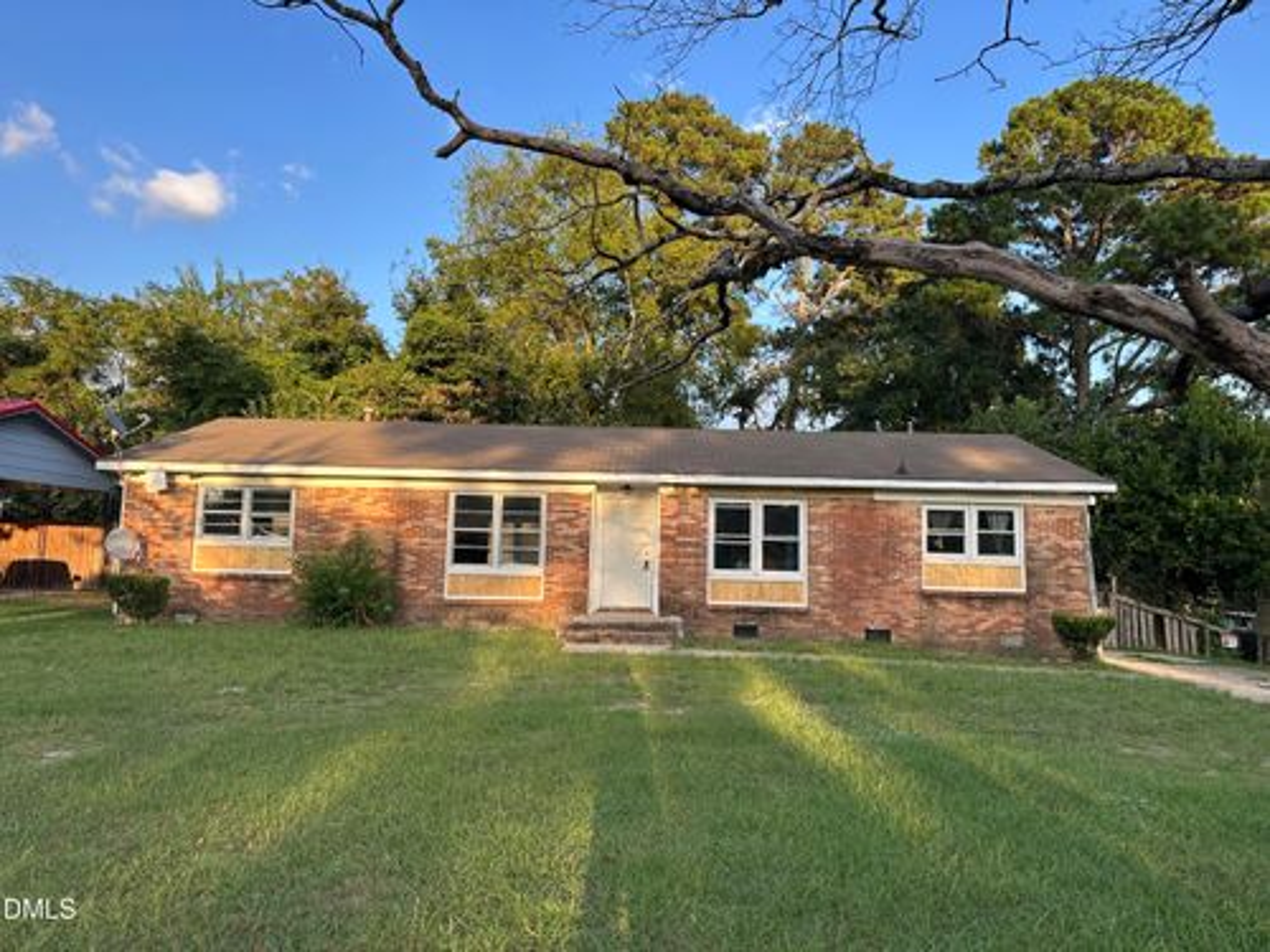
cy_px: 476
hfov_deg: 71.6
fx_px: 881
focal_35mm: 24
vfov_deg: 56.8
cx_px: 635
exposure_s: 1/654
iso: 80
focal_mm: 6.86
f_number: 1.78
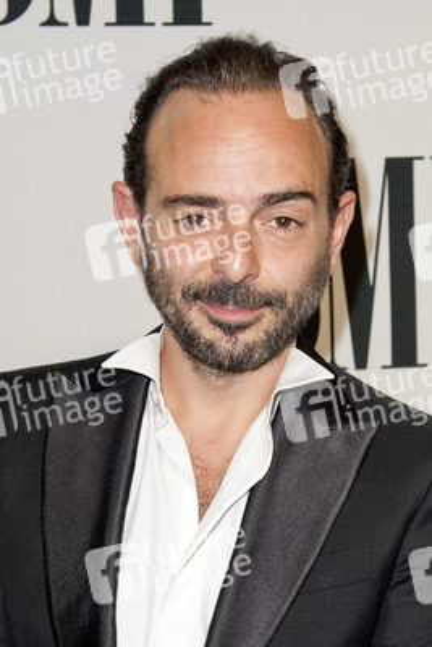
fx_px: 719
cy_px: 324
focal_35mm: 40
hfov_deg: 33.4
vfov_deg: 48.4
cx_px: 216
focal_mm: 40
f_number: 4
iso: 500
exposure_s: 1/400
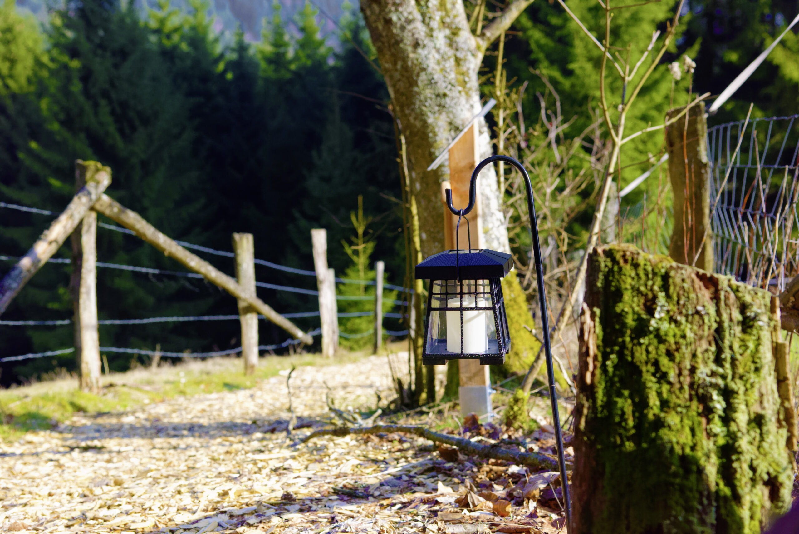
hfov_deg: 38.2
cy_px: 267
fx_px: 1155
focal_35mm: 52
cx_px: 400
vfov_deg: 26.0
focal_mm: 52
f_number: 6.3
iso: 4000
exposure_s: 1/8000
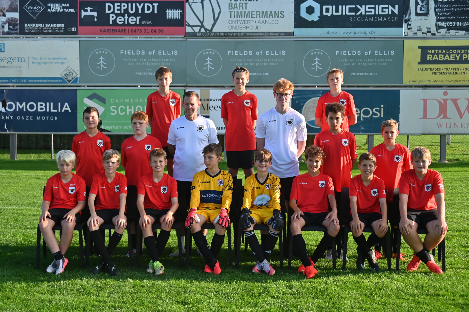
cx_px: 234
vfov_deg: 24.6
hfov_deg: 36.3
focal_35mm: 55
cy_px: 156
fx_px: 716
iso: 400
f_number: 5
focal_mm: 55
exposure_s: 1/1250
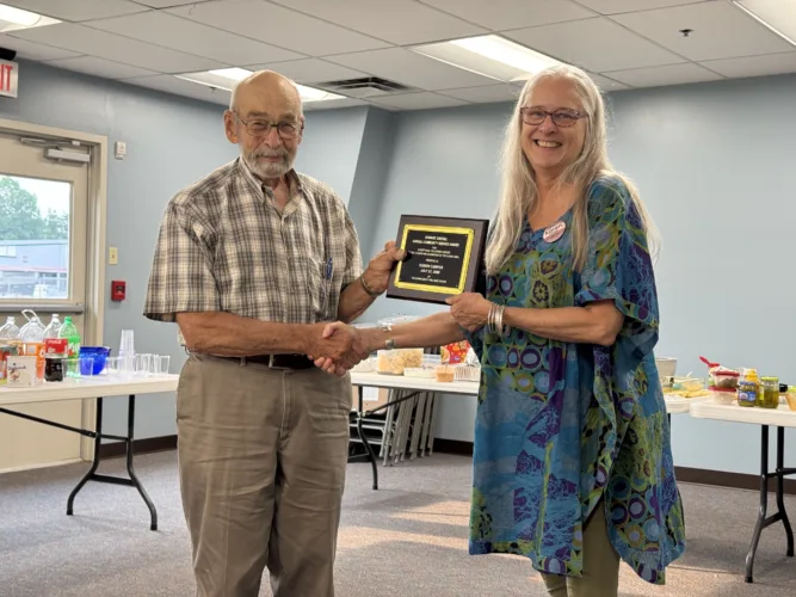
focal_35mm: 48
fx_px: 1104
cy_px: 298
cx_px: 398
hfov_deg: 39.7
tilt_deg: +1.3
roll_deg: -0.9
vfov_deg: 30.3
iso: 125
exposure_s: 1/120
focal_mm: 6.76
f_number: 1.78
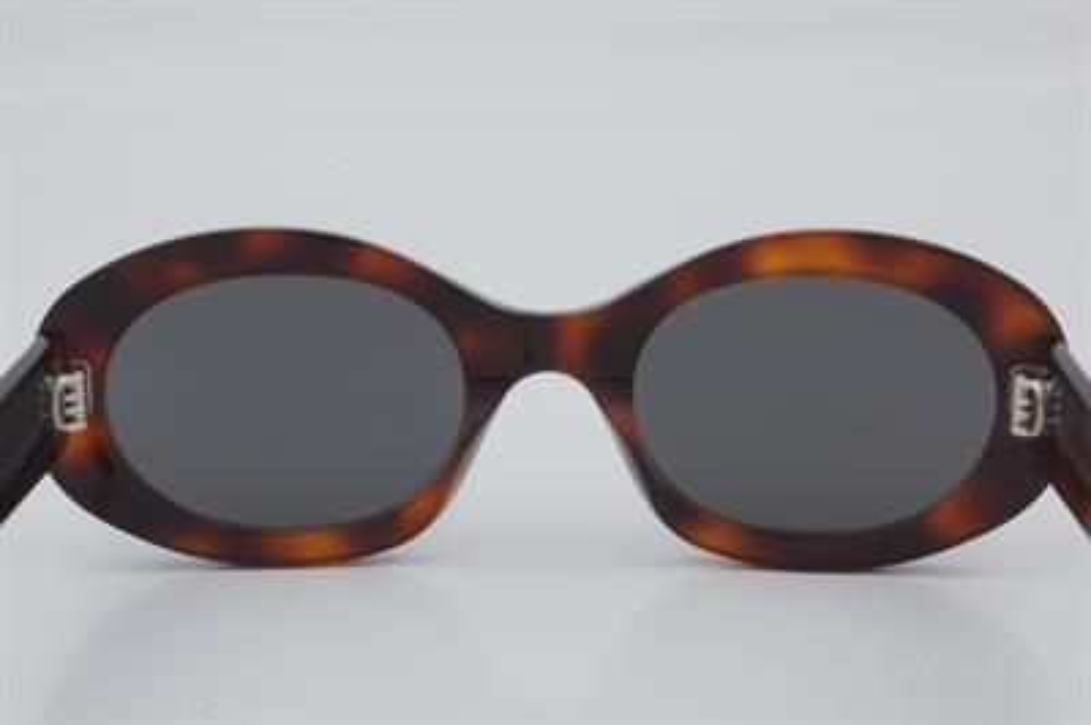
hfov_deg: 24.6
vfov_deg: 16.5
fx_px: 2498
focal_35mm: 82
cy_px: 362
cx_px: 546
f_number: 32
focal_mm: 55
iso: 100
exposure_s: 1/4
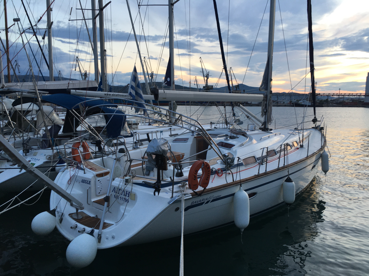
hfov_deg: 61.7
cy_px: 138
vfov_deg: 48.2
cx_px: 184
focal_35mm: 29
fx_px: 309
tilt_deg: -5.5
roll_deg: -1.5
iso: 32
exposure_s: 1/50
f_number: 2.2
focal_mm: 4.15
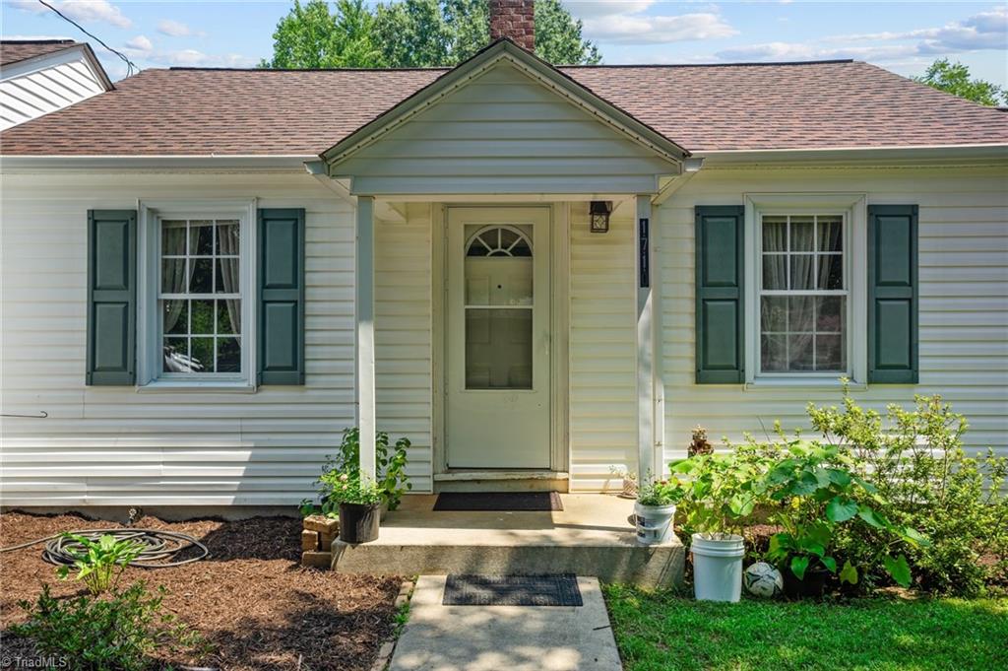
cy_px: 336
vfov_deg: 44.9
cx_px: 504
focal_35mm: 29
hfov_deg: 63.7
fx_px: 811
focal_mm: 29
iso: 200
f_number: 8
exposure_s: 1/200
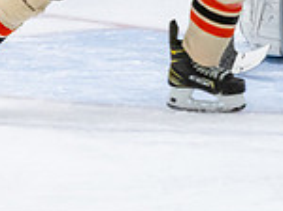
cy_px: -93
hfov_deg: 3.8
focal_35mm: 526
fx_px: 4293
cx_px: 343
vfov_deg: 2.8
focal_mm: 122
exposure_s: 1/640
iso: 3200
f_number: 2.8
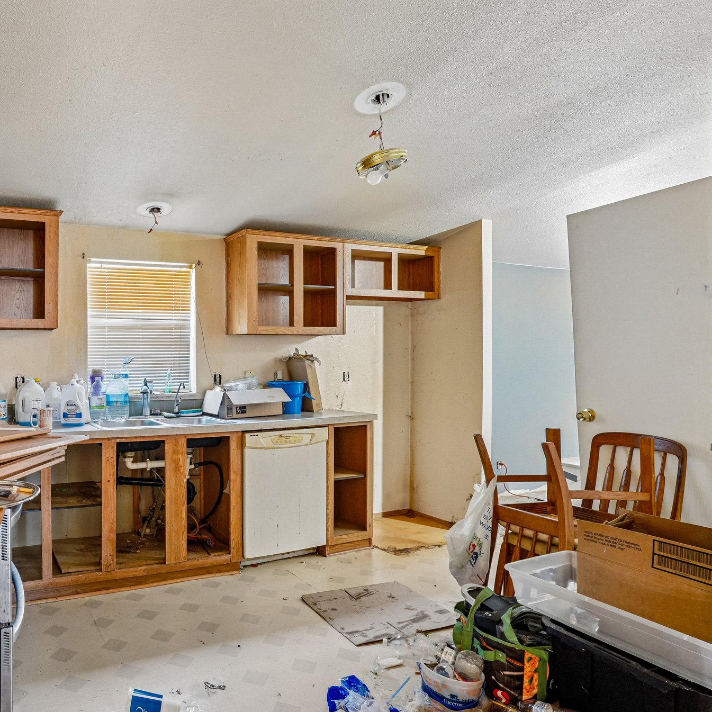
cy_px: 360
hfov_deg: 65.1
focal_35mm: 22
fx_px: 512
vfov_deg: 69.6
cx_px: 173
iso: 3200
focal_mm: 17
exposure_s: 1/15
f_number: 8
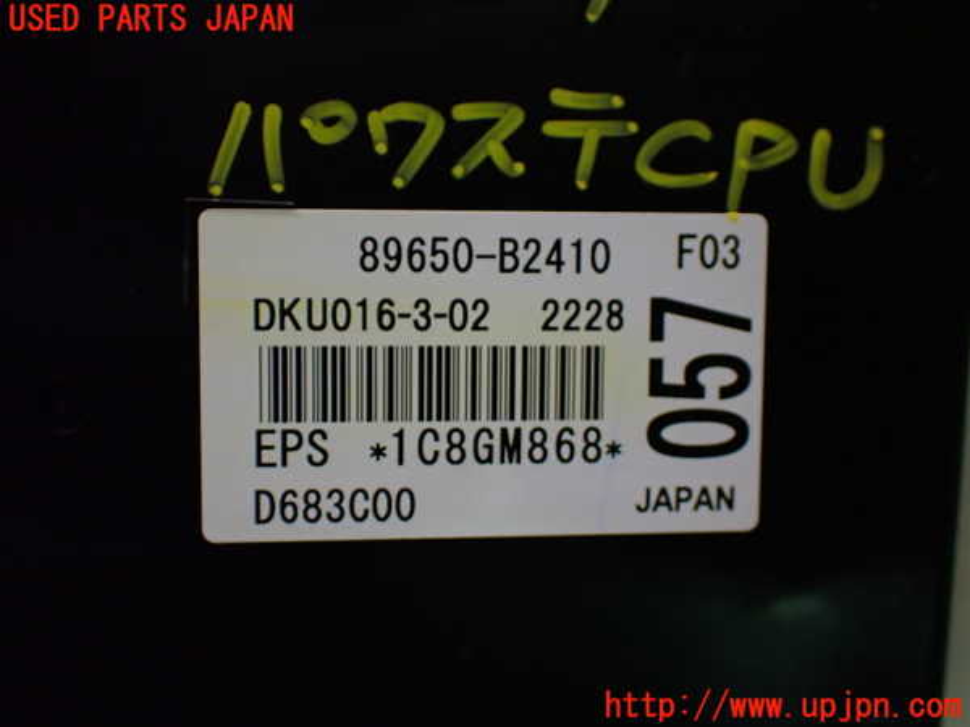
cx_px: 485
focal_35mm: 47
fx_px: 1317
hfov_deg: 40.4
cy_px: 364
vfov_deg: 30.9
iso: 800
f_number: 3.1
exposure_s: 1/200
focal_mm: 8.4
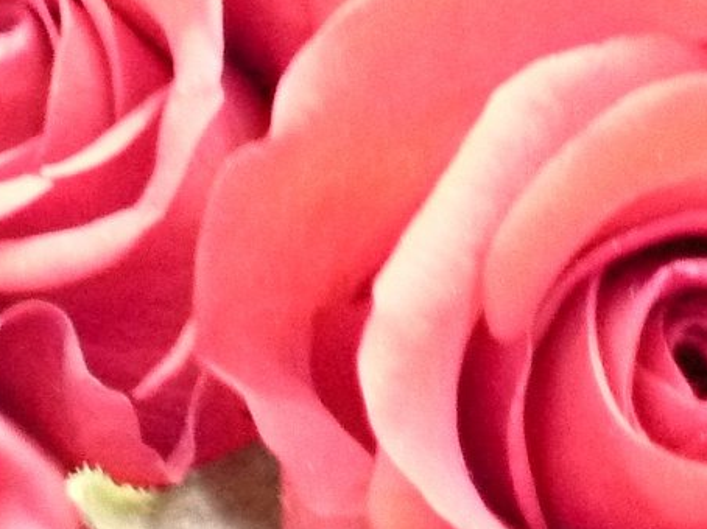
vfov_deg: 8.0
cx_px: 500
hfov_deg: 10.7
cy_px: 510
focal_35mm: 185
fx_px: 3776
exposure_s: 1/13
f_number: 3.6
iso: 800
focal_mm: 7.2
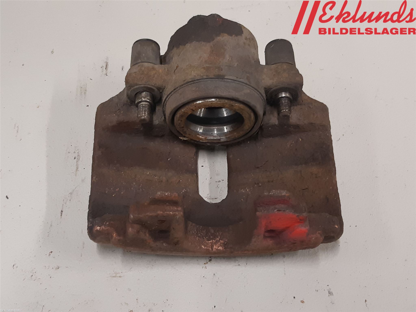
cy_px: 156
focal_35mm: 26
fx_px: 312
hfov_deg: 67.3
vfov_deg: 53.1
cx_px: 208
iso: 160
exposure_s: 1/50
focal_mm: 3.93
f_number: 1.7
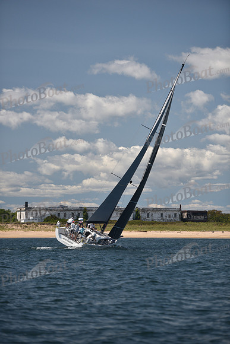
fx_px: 1341
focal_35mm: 140
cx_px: 115
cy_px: 172
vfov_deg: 14.7
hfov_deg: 9.8
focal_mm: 140
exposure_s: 1/3200
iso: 250
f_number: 2.8
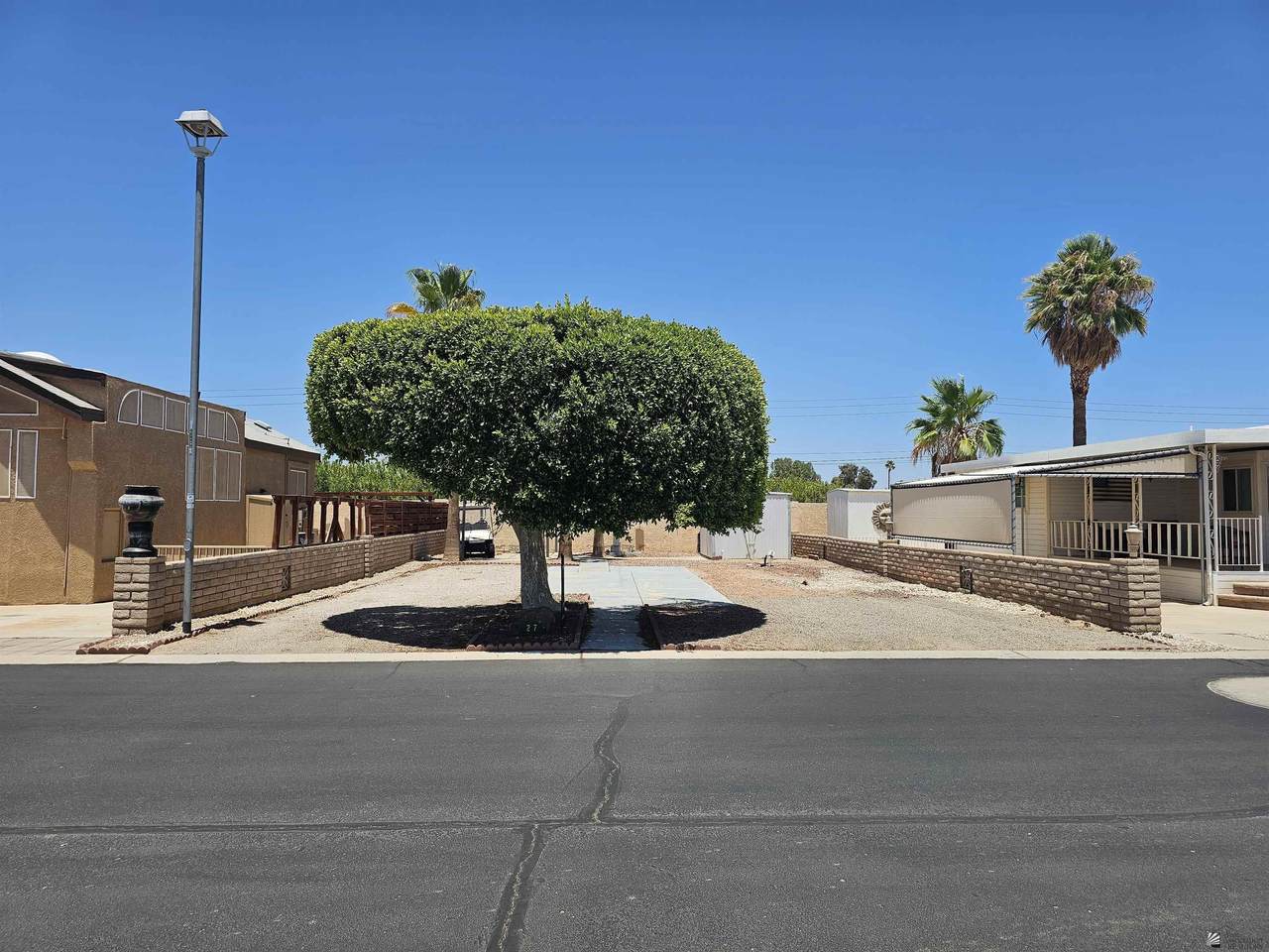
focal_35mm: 23
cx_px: 634
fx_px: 843
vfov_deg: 58.9
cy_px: 476
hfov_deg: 73.9
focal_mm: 6.3
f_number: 1.7
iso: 16
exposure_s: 1/1418
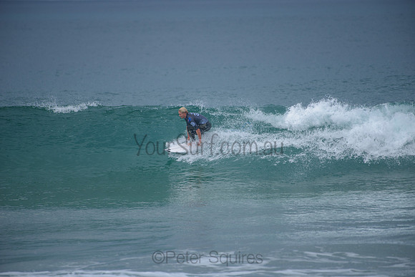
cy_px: 138
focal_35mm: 500
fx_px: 5765
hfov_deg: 4.1
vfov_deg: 2.8
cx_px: 208
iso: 250
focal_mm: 500
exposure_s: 1/2000
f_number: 5.6
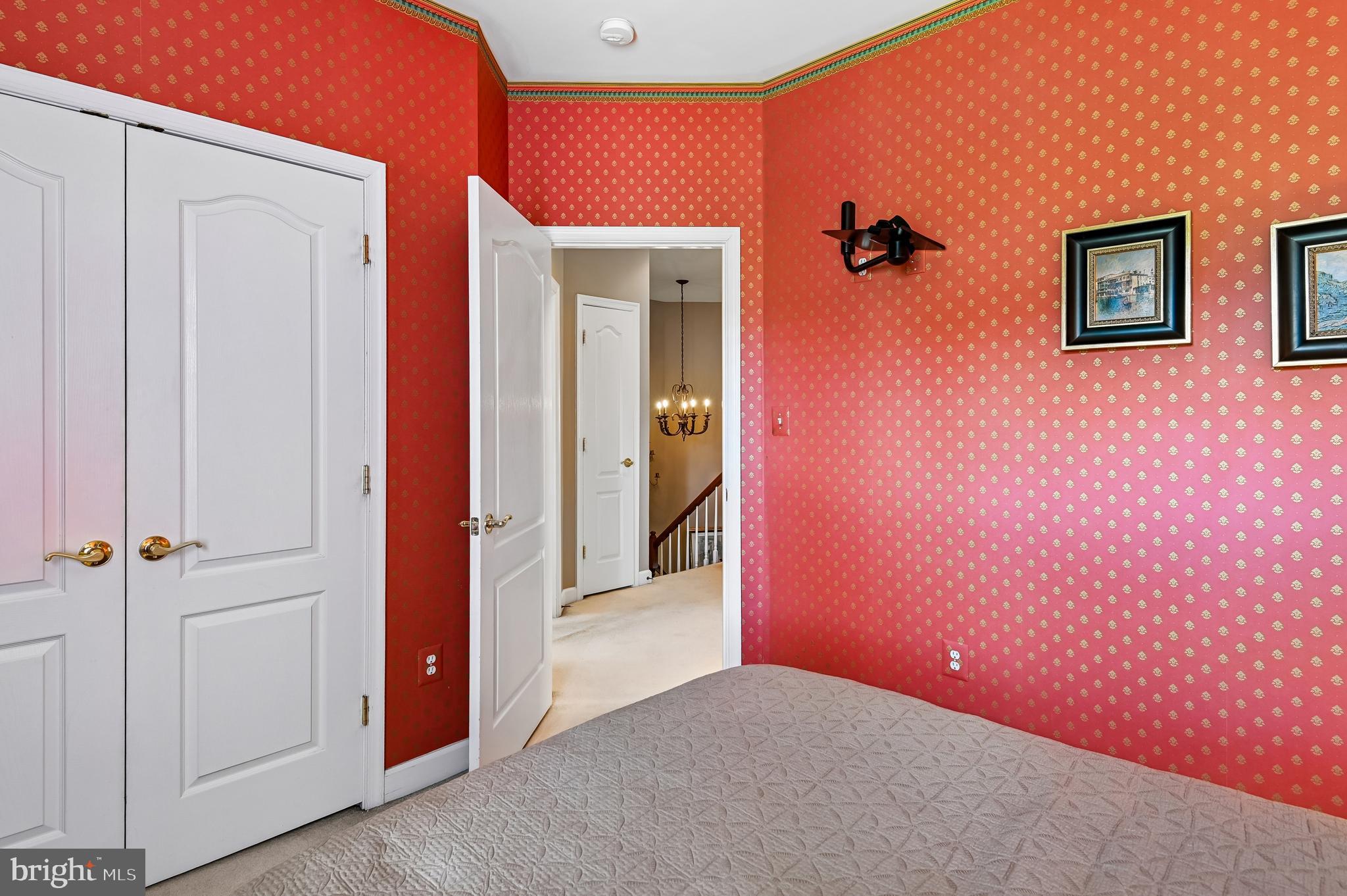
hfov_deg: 96.8
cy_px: 448
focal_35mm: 16
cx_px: 674
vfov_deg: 73.7
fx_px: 598
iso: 100
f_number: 8
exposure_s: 1
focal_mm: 16
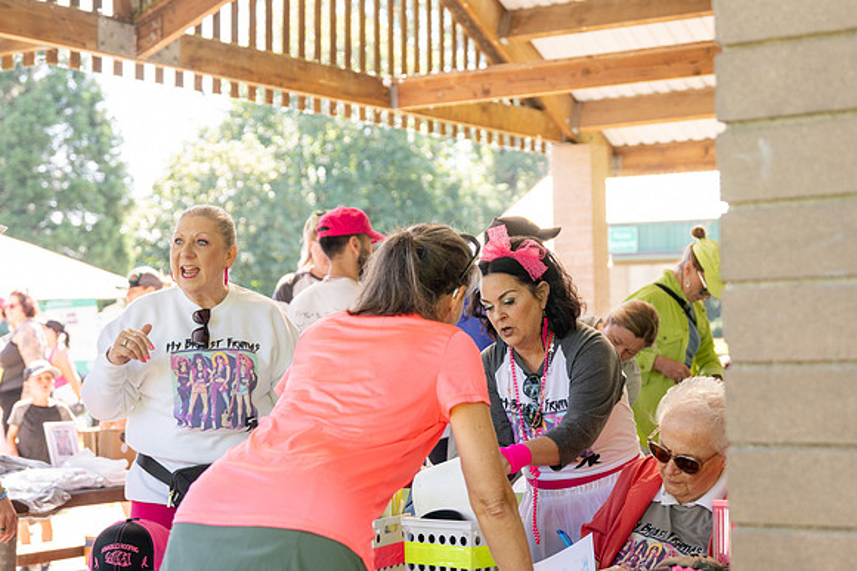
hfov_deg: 28.1
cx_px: 428
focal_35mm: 72
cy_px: 286
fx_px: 1713
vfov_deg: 18.9
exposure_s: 1/400
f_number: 2.8
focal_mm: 48
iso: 320
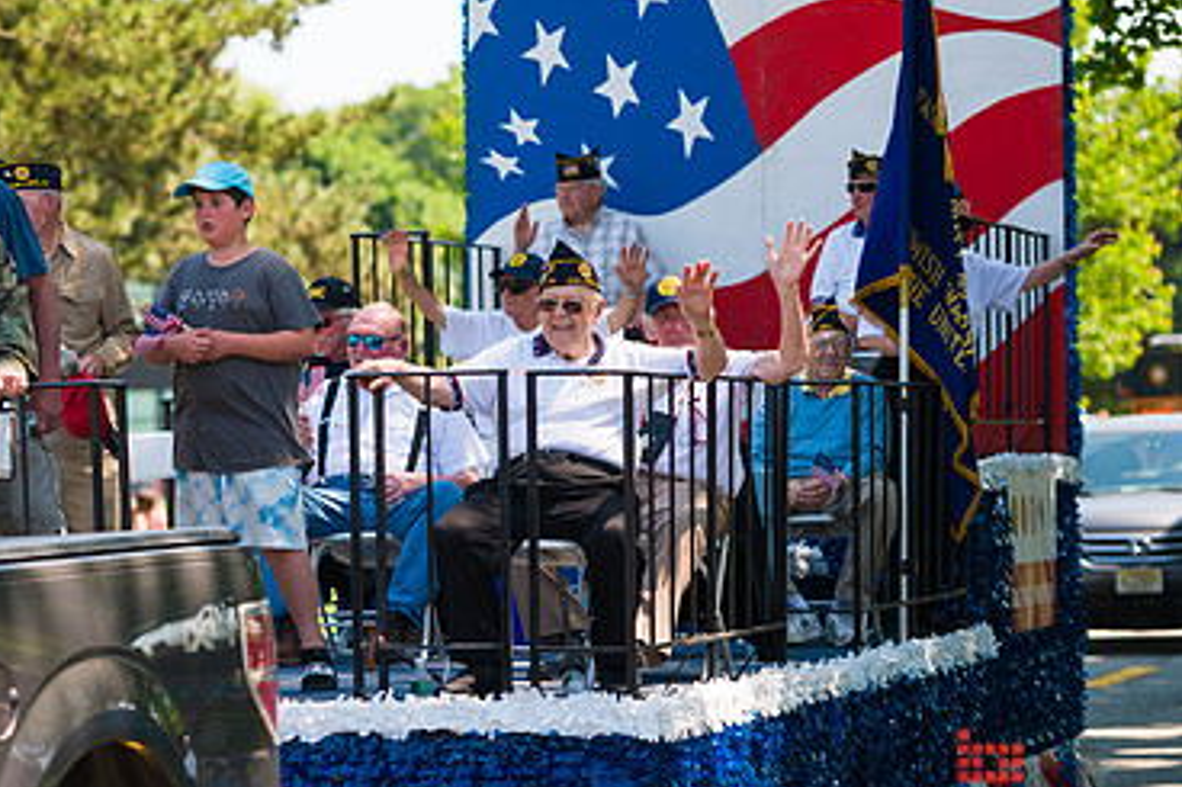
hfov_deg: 11.2
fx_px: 6006
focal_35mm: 183
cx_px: 254
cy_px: 276
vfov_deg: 7.5
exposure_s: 1/2000
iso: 200
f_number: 3.2
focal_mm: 116
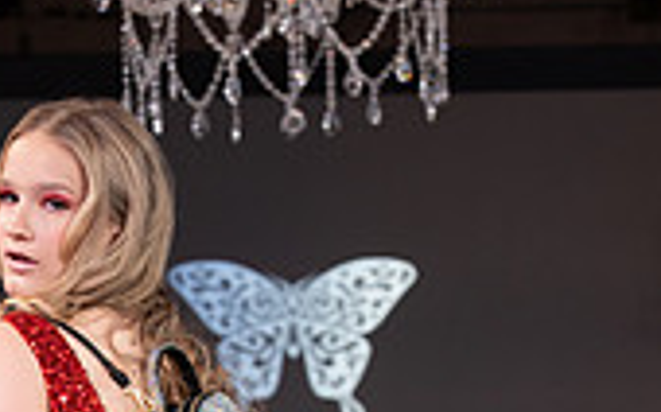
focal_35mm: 229
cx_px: 243
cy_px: 851
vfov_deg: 5.6
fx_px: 4123
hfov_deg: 9.2
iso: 2000
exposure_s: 1/400
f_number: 5.6
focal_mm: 85
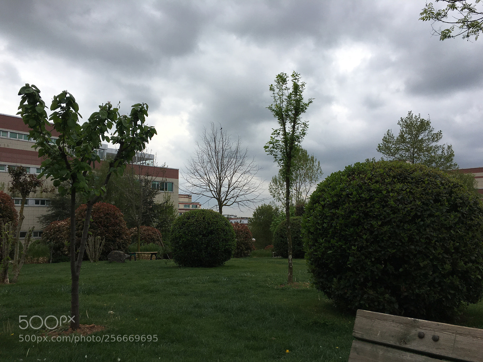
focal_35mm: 29
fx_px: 405
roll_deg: +0.7
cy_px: 181
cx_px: 242
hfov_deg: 61.7
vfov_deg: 48.2
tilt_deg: +5.0
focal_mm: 4.15
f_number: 2.2
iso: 25
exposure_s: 1/3077
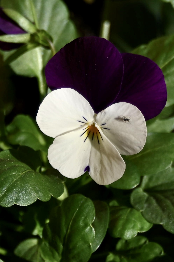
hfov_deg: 3.1
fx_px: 3262
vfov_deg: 4.6
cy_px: 131
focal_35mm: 450
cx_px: 87
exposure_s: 1/1000
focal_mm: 300
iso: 100
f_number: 5.6
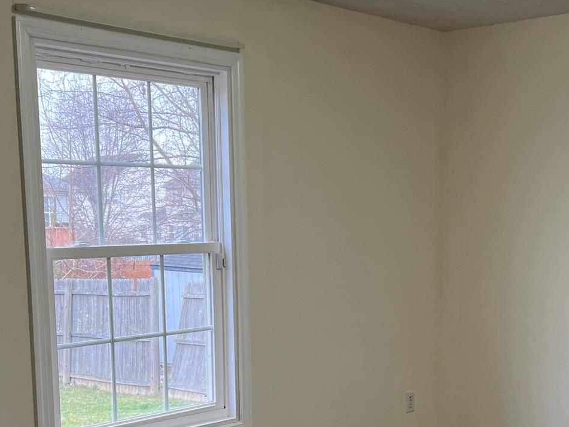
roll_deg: +0.0
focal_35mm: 56
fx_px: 920
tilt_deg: -7.9
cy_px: 342
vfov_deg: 25.6
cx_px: 346
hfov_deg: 34.2
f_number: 1.5
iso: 80
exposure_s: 1/120
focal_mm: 5.7
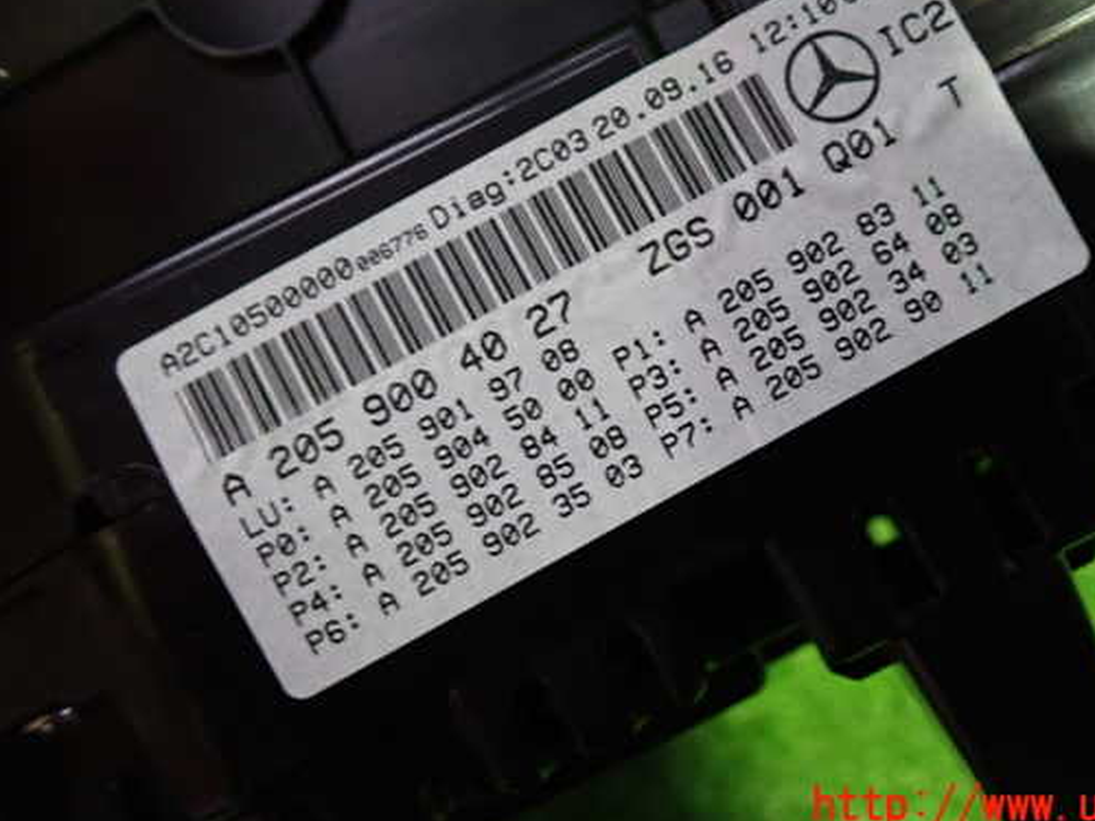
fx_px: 1139
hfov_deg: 51.1
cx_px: 650
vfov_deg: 39.5
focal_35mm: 36
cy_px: 342
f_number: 2.3
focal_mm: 5.4
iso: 400
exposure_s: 1/30
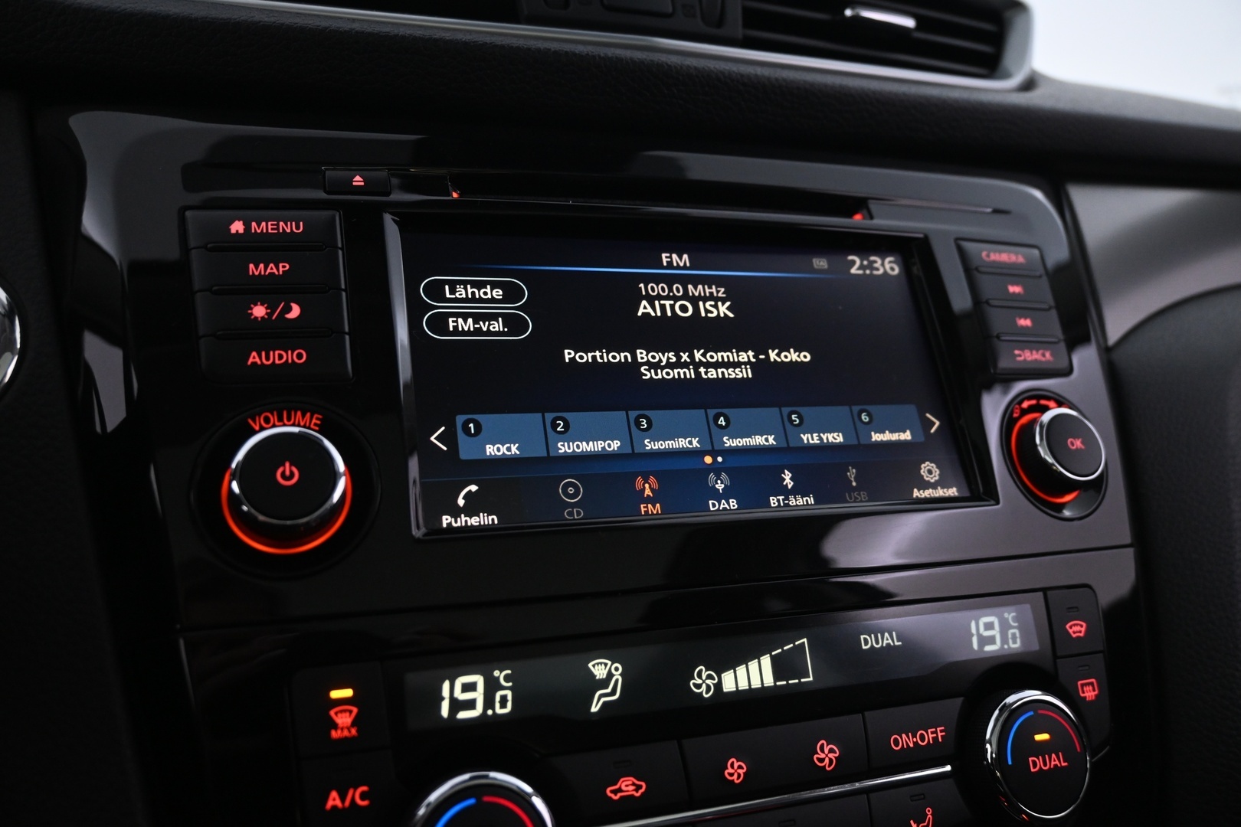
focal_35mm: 29
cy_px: 414
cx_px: 620
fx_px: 1008
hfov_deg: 63.2
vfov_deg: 44.6
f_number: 3.8
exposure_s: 1/30
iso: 1600
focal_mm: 19.5
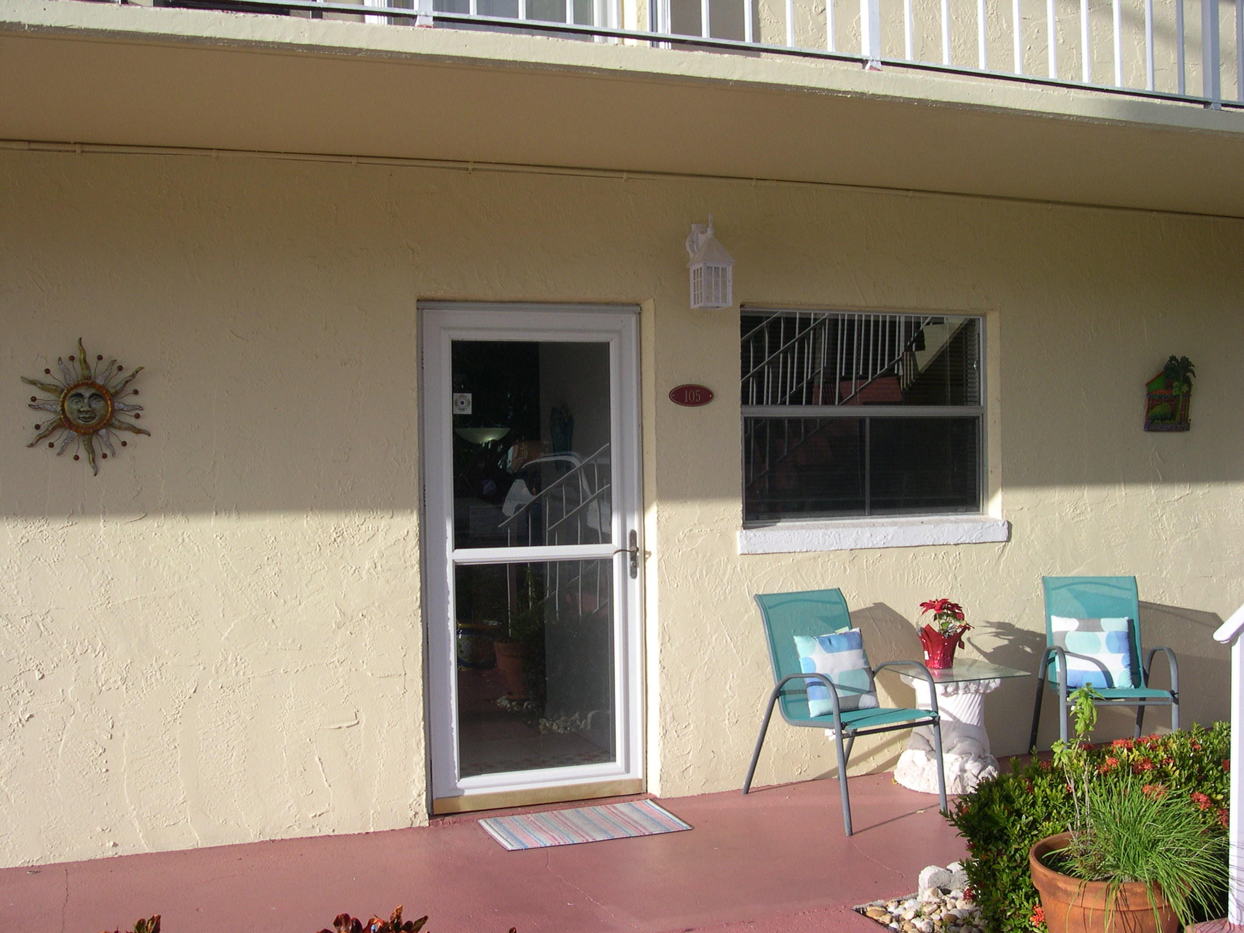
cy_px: 466
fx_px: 1366
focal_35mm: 38
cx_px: 622
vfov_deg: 37.7
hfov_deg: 49.0
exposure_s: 1/234
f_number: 7.6
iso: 100
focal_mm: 8
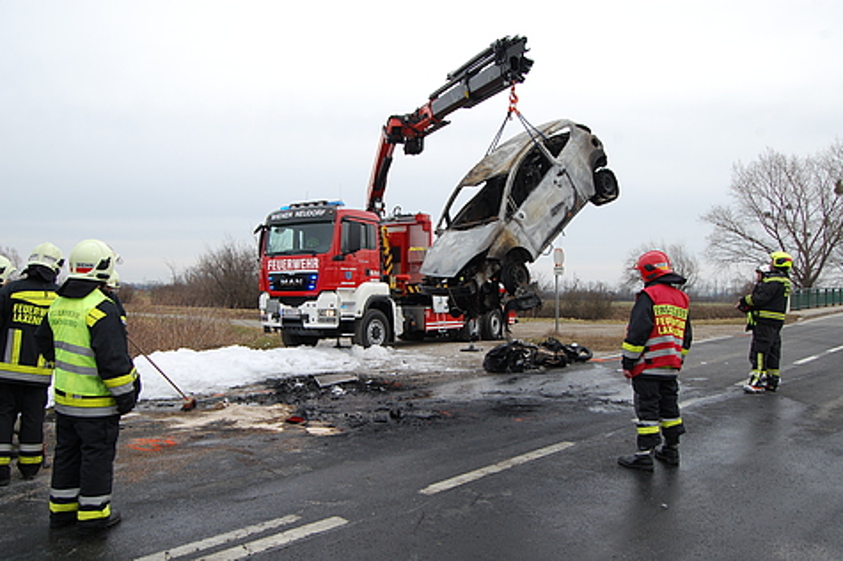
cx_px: 422
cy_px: 280
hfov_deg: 67.4
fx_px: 632
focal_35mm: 27
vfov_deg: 47.9
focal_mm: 18
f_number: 8
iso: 200
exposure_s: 1/250
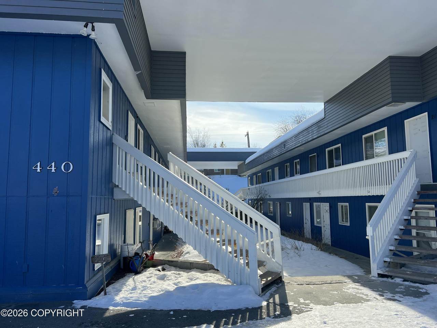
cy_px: 164
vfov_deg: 53.1
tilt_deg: +4.3
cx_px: 218
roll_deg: +0.5
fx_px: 328
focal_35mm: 26
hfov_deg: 67.3
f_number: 1.5
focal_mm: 5.7
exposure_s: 1/3165
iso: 50
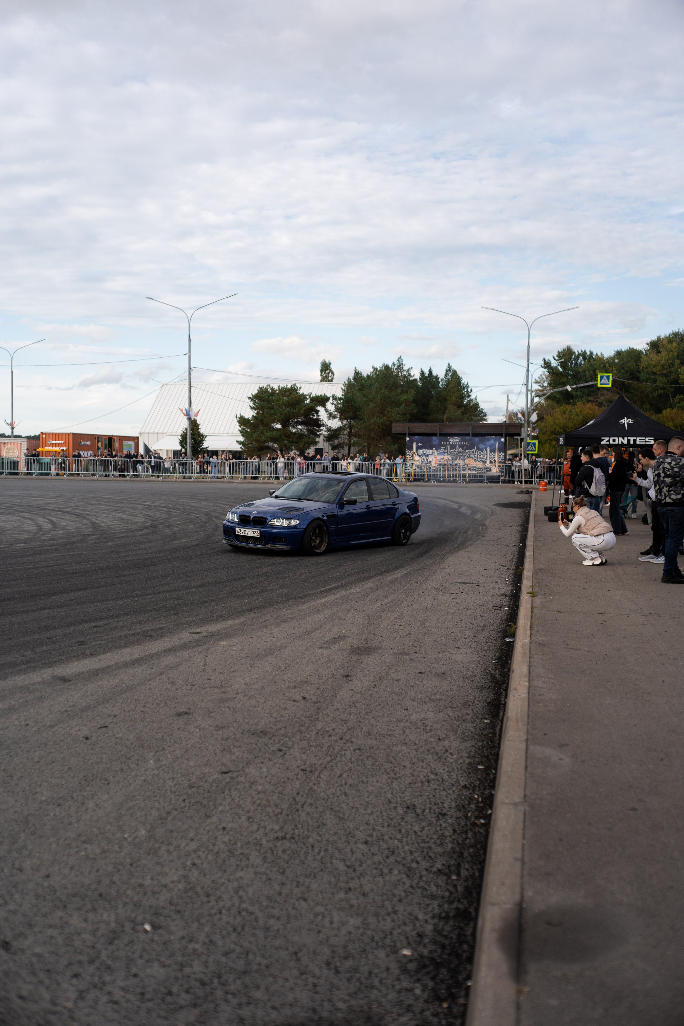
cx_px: 342
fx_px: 997
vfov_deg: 54.4
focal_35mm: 35
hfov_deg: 37.9
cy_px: 513
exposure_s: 1/2000
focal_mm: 35
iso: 100
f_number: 2.2
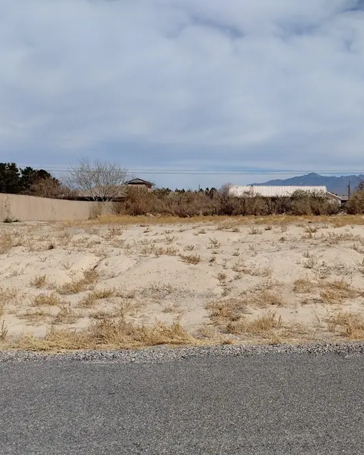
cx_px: 274
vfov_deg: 44.8
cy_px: 241
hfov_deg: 35.7
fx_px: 552
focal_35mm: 41
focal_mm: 4.27
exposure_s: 1/1226
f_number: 1.8
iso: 100
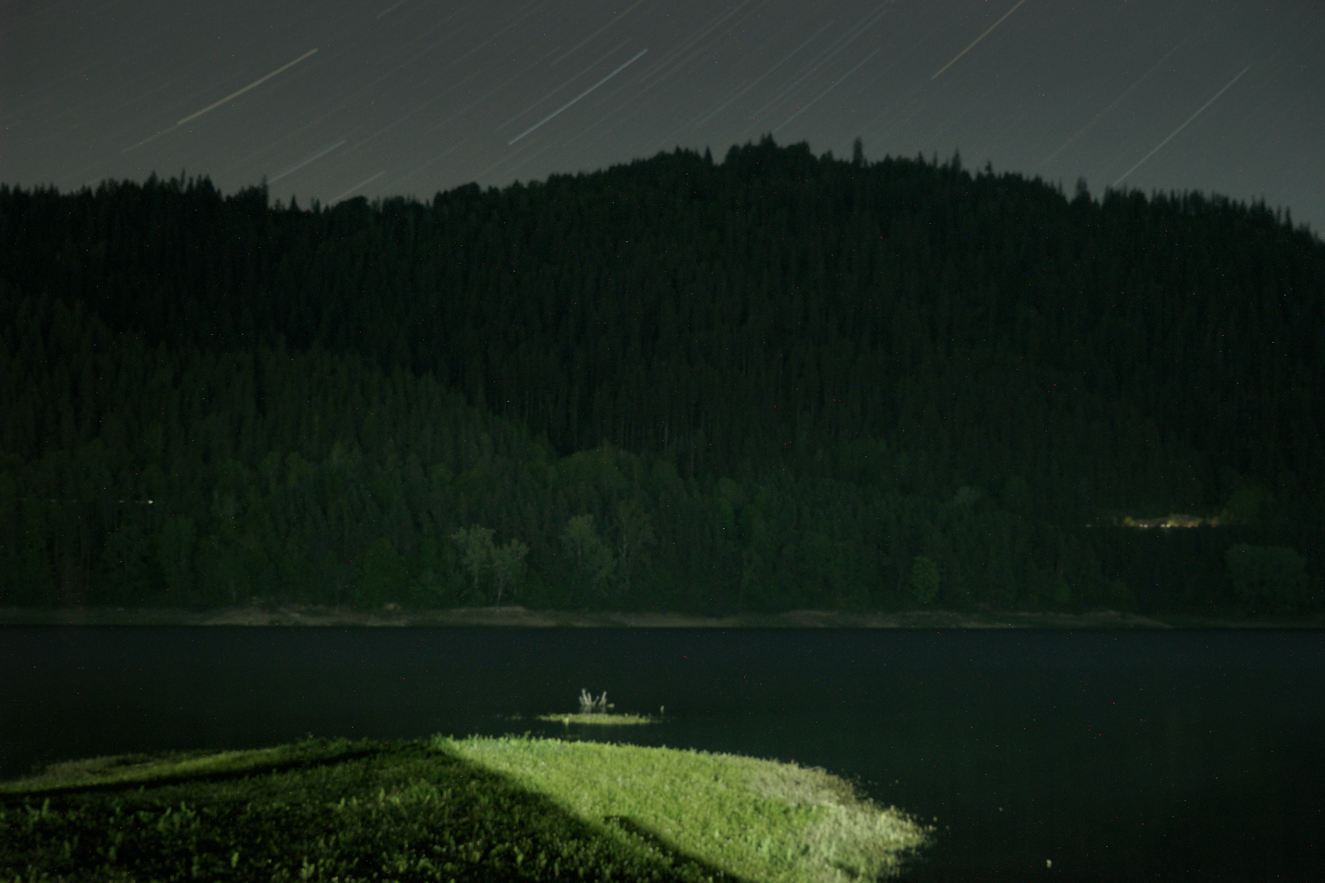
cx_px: 662
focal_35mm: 64
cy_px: 442
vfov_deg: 21.2
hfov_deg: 31.4
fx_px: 2355
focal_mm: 64
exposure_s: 1262
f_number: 11
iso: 200
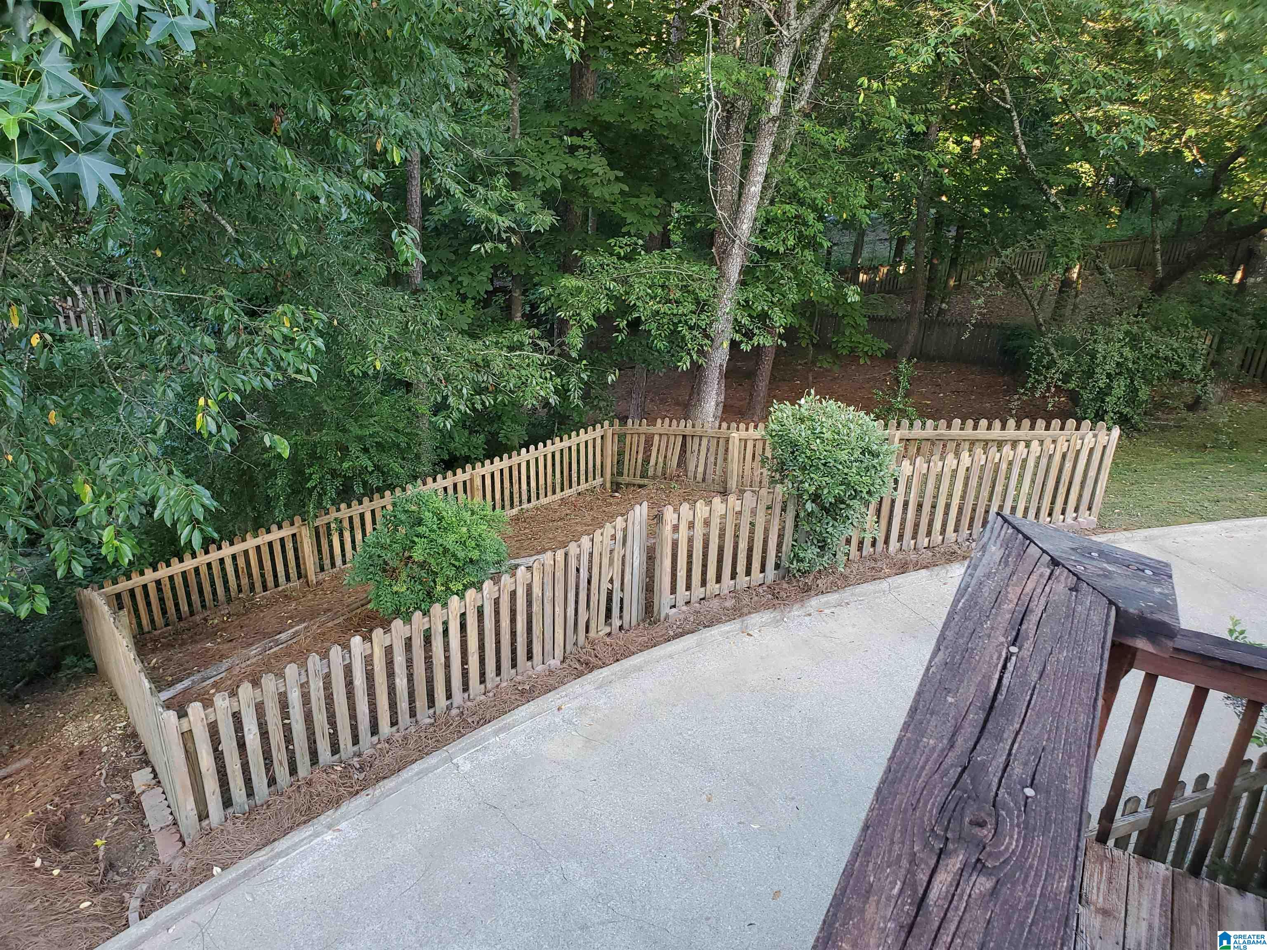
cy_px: 475
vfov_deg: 53.1
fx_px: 952
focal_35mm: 26
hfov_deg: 67.3
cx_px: 634
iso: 80
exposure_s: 1/50
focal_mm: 4.3
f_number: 2.4
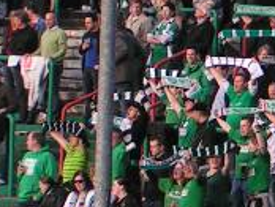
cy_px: -14
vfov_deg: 3.6
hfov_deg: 4.7
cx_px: 520
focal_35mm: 418
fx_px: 3325
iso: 50
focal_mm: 13.9
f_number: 4.5
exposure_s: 1/125
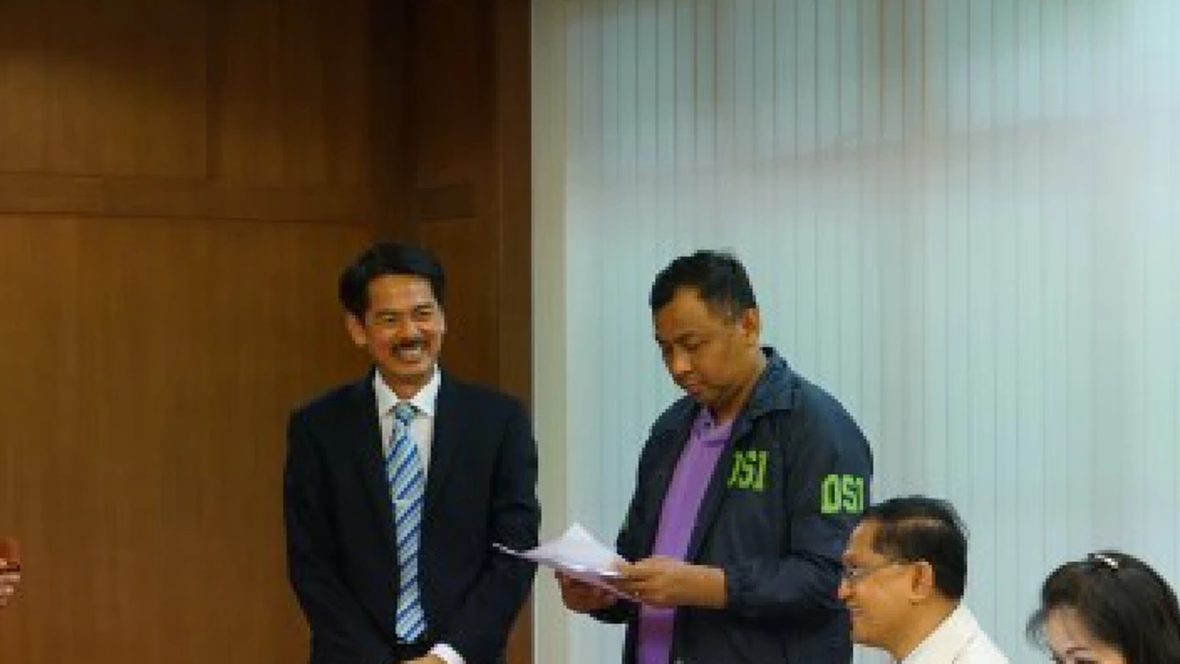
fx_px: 3911
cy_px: 469
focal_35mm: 125
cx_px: 535
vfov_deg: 9.7
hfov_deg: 17.2
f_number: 5.6
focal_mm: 70
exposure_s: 1/60
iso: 3200
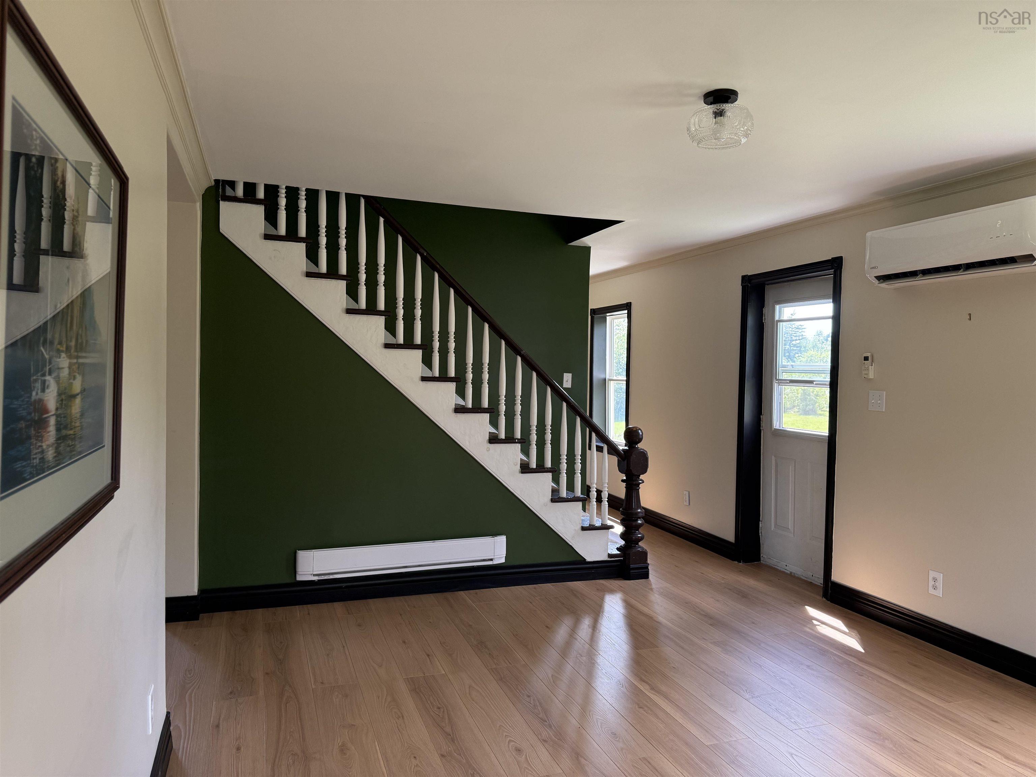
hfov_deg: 71.6
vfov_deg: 56.8
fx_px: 718
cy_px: 388
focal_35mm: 24
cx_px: 518
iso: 200
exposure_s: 1/207
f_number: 1.78
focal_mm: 6.76
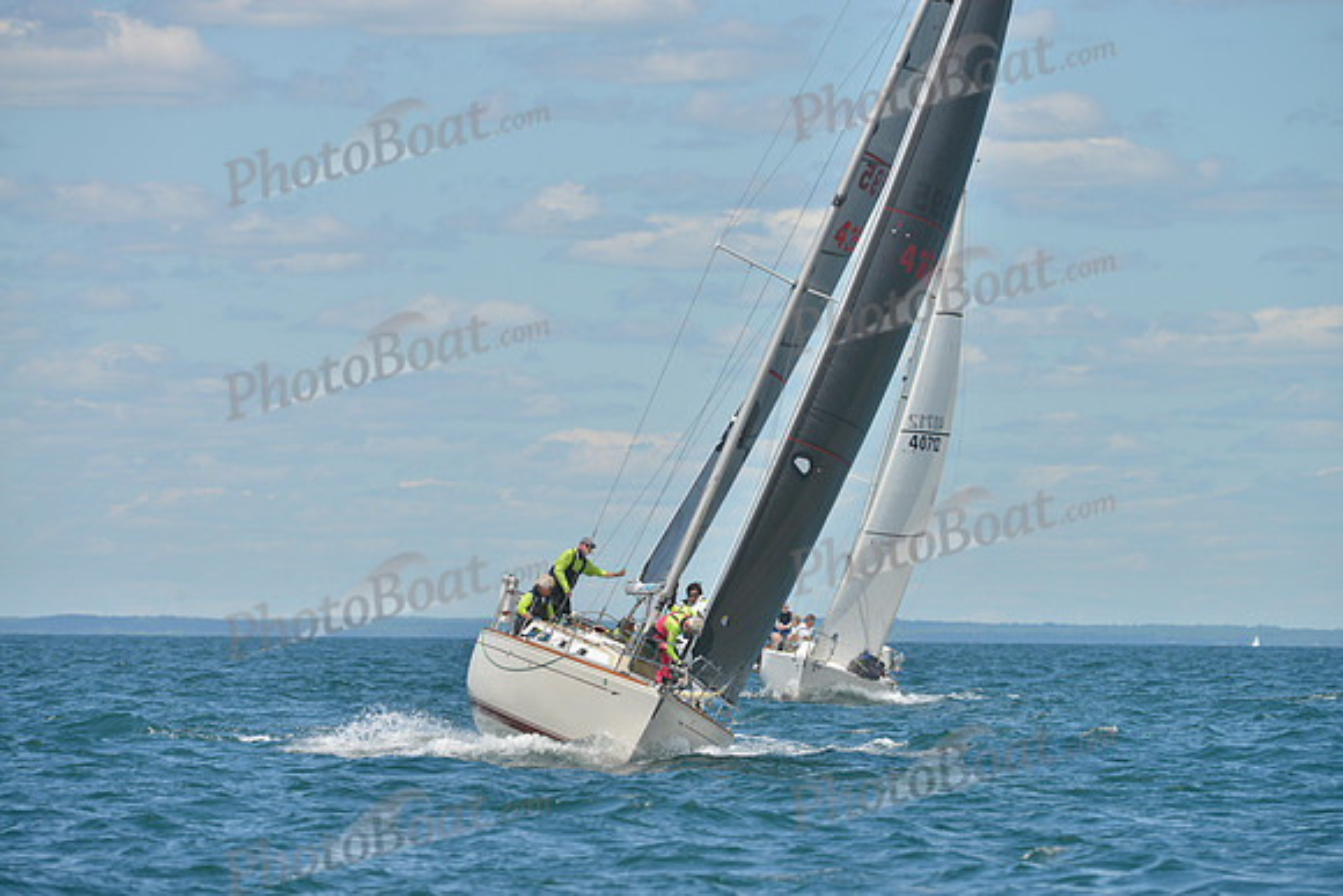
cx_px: 672
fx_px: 12686
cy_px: 448
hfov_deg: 6.1
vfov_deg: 4.0
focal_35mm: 340
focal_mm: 340
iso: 280
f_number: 10
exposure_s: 1/800
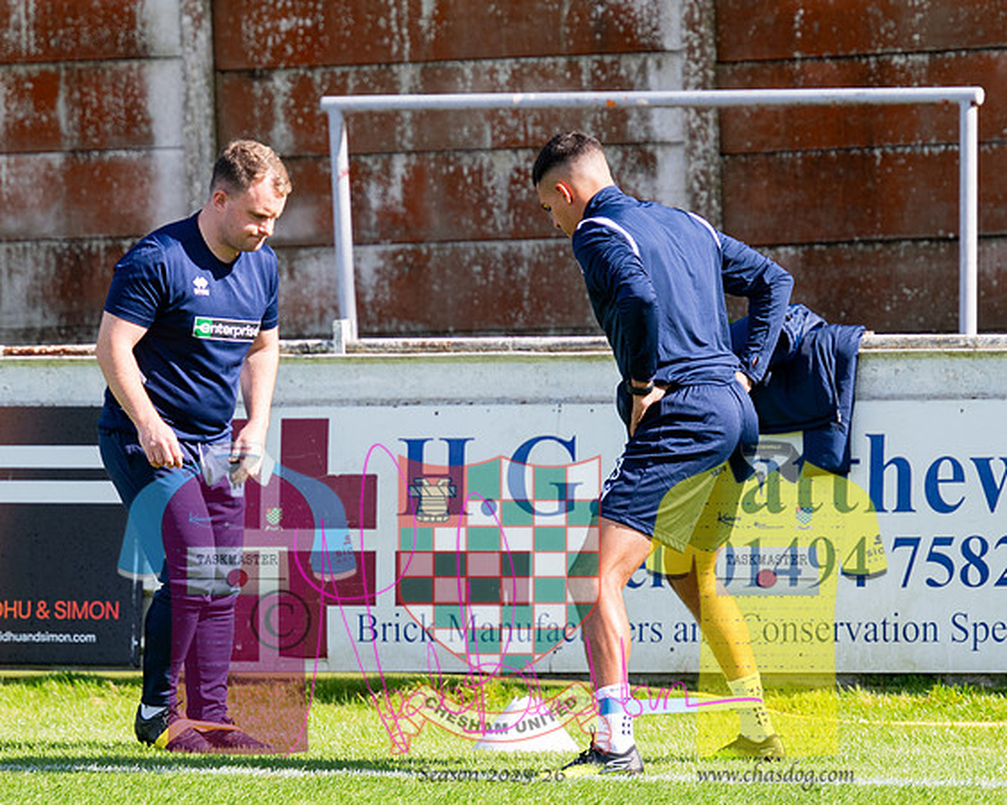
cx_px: 518
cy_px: 364
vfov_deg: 4.5
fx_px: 10357
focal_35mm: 348
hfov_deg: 5.6
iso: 400
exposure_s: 1/1600
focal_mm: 180
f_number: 4
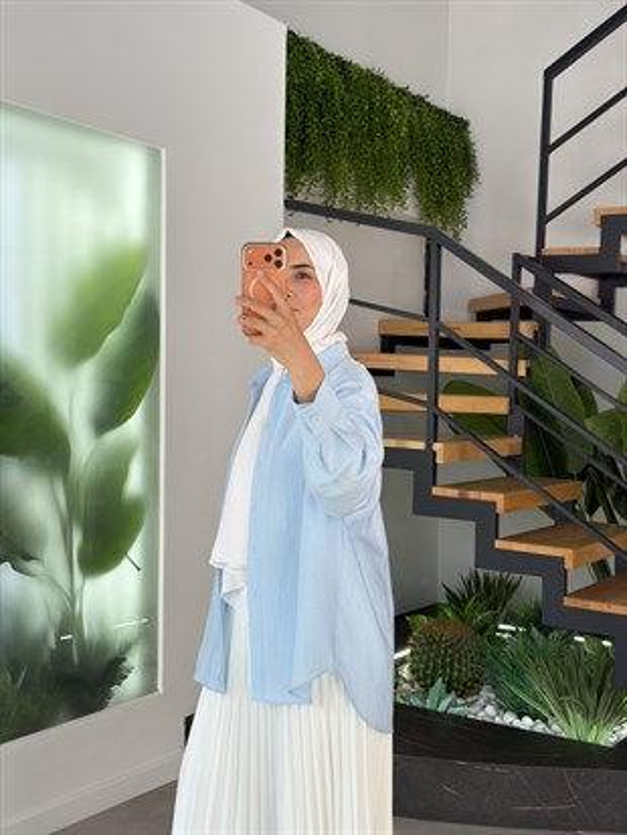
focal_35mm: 48
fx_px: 1159
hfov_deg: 30.3
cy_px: 418
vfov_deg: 39.6
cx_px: 314
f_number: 1.78
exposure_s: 1/357
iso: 64
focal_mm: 6.76
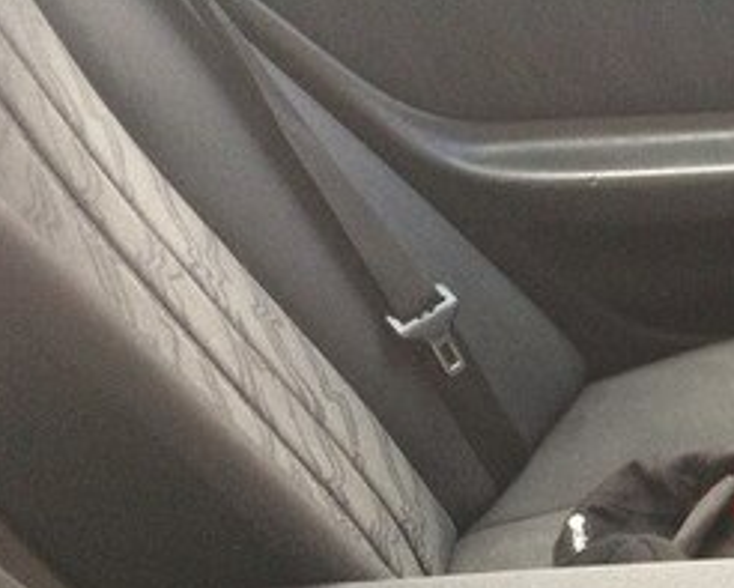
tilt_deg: -37.5
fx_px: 1652
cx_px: 871
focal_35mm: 76
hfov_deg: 23.1
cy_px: 721
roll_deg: -0.2
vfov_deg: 19.0
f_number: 2.2
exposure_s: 1/33
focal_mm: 4.15
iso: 250
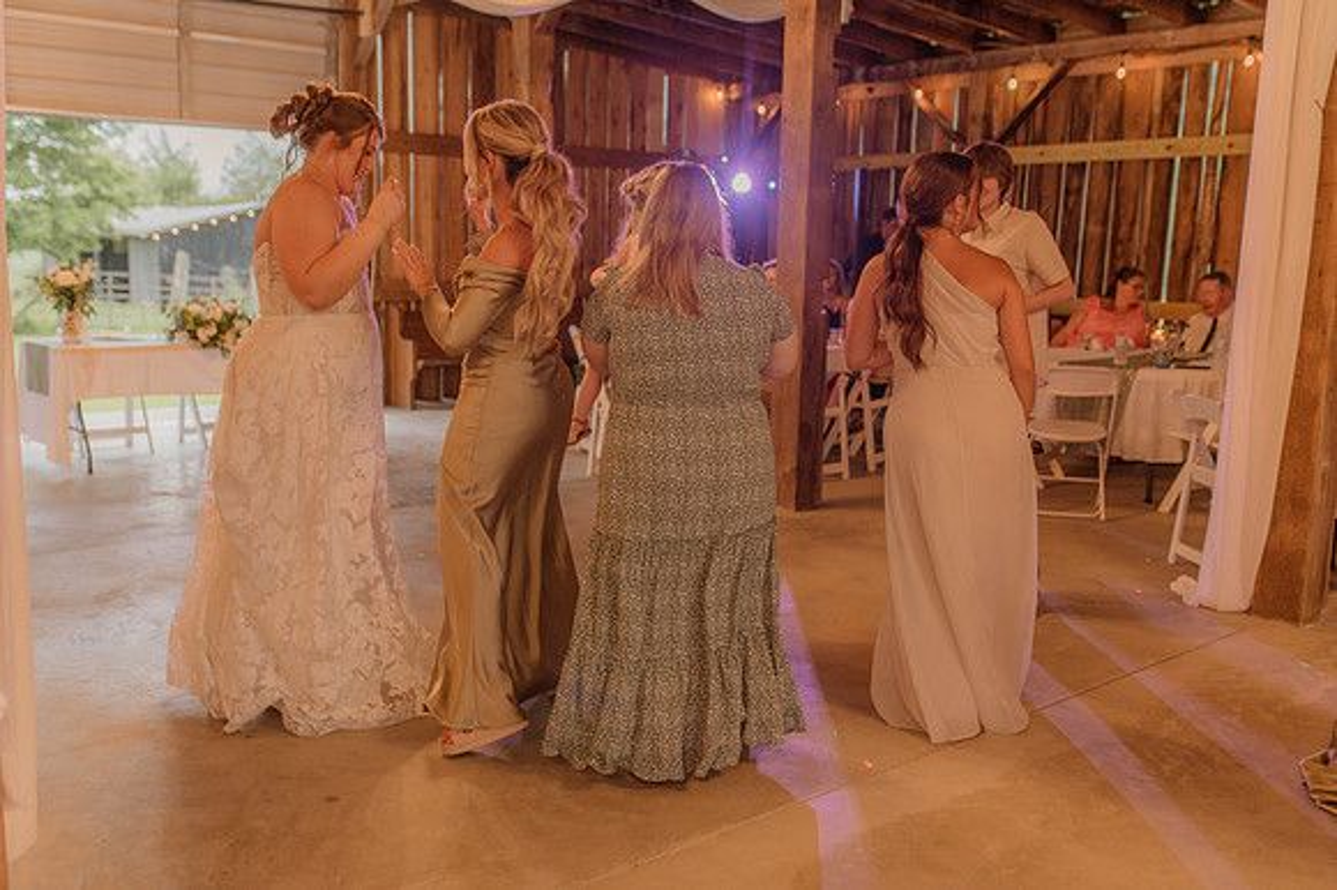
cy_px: 445
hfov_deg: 54.5
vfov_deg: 37.8
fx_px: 1299
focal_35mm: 35
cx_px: 668
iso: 640
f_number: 2.5
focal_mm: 35
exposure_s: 1/200
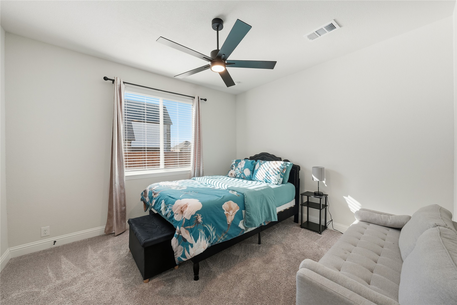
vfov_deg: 85.4
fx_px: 165
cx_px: 228
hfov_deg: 108.3
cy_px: 152
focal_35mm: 13
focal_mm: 13
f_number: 9
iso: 400
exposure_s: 1/250
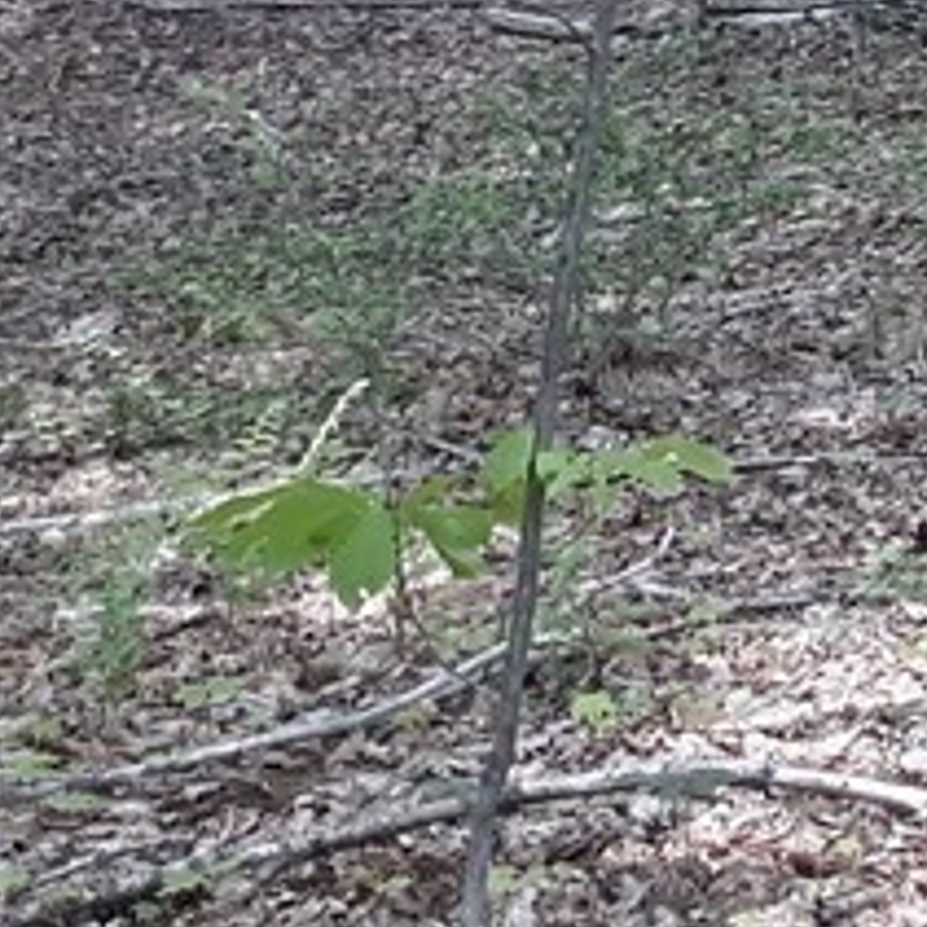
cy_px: -308
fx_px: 3636
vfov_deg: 13.9
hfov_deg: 12.7
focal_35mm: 120
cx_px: 1863
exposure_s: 1/60
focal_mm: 3.7
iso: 64
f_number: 1.7
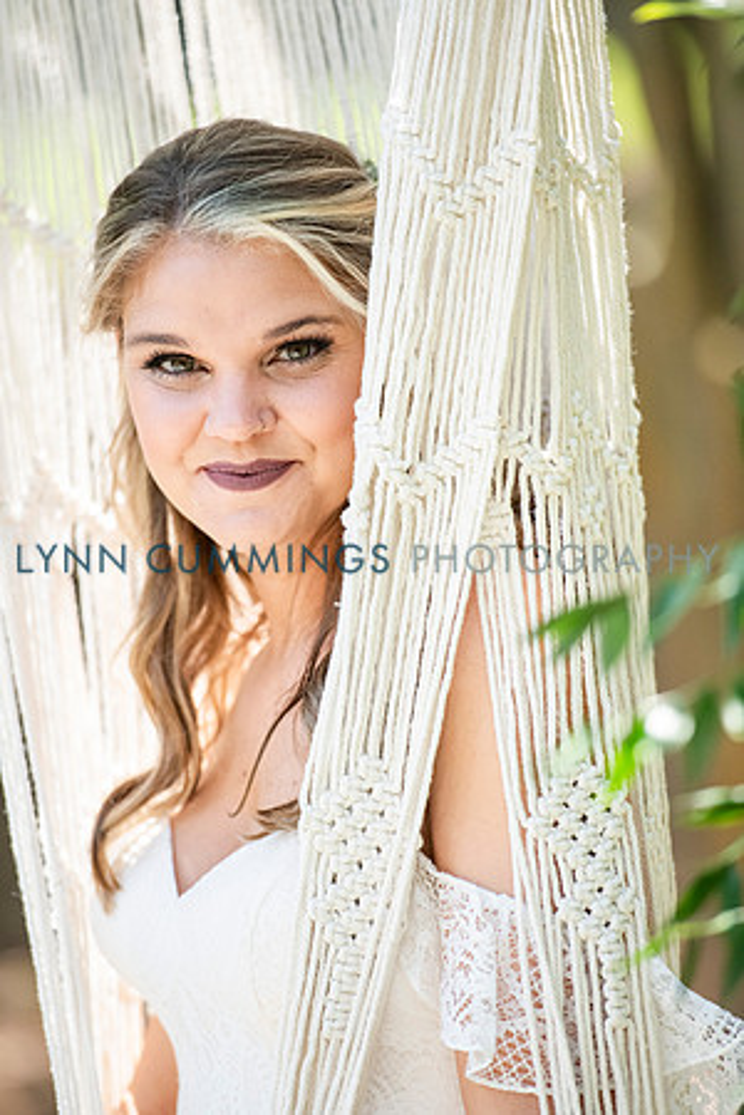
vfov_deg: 10.3
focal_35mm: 200
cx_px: 372
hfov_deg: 6.9
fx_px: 6200
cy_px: 558
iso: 1250
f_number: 3.2
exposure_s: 1/5000
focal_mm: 200
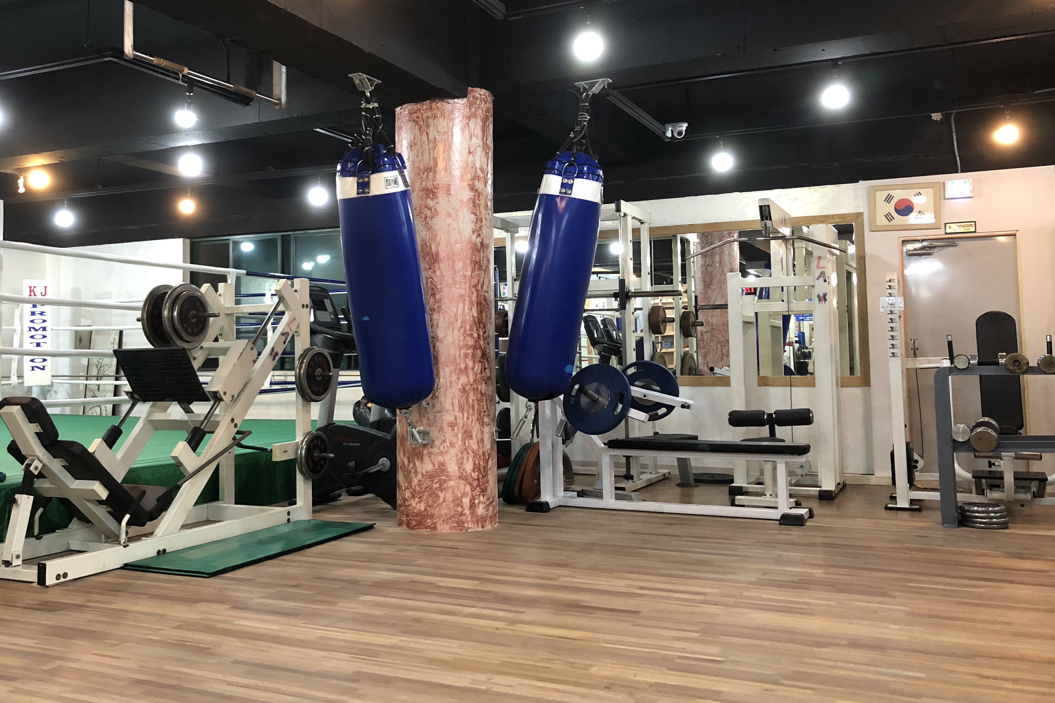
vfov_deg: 37.7
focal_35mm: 35
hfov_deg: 54.1
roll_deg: +1.6
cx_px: 427
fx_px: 1026
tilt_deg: +3.9
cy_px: 287
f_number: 1.8
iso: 80
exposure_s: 1/15
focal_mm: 4
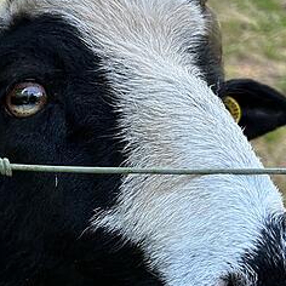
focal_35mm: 78
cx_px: -4
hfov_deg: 21.4
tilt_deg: -34.3
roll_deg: +3.4
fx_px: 729
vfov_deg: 22.0
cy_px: 216
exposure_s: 1/203
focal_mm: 5.7
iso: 40
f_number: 1.5
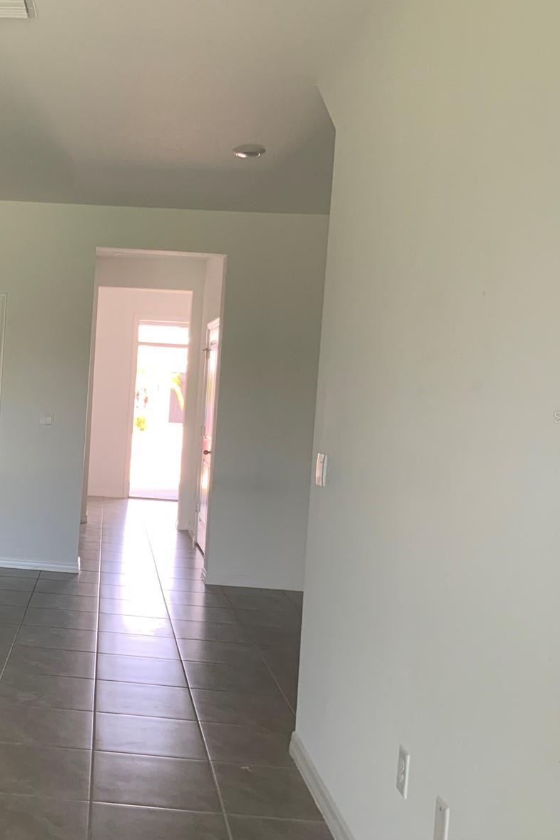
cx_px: 51
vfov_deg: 47.4
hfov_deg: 31.1
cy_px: 417
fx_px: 956
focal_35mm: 41
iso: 64
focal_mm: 3
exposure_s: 1/108
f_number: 1.8
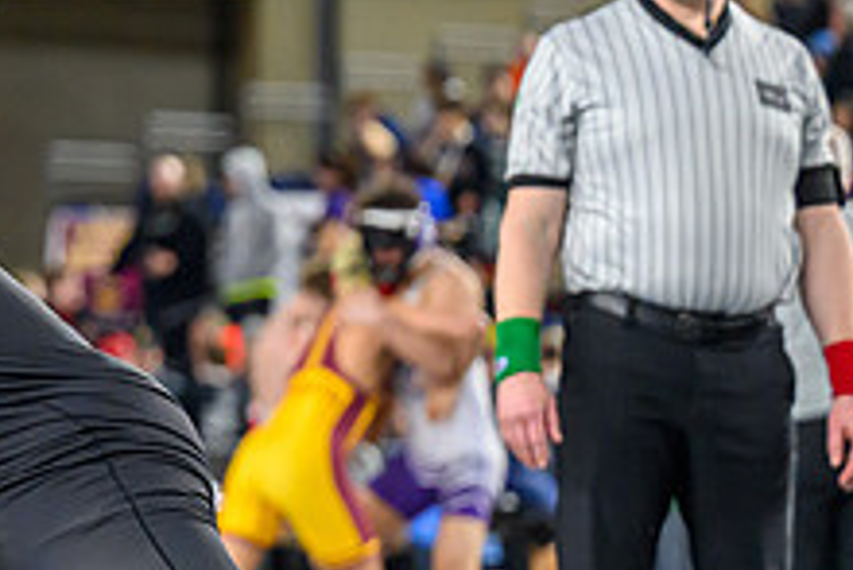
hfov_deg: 6.2
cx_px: -301
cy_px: 220
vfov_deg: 4.2
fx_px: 7753
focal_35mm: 327
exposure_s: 1/800
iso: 2500
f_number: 2.8
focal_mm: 92
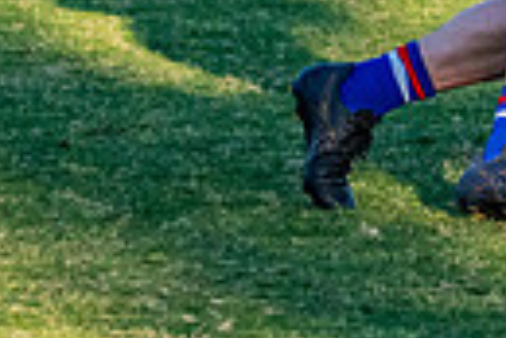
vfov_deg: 1.3
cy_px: -348
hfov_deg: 2.0
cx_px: 676
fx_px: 14761
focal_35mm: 1049
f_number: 6.3
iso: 800
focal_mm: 190
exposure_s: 1/1600
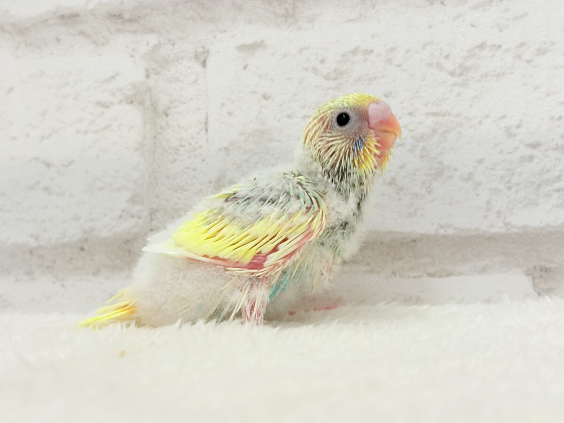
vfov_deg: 28.0
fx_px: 847
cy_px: 212
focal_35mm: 52
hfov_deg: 36.8
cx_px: 282
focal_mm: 5.96
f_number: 1.6
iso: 32
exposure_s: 1/50
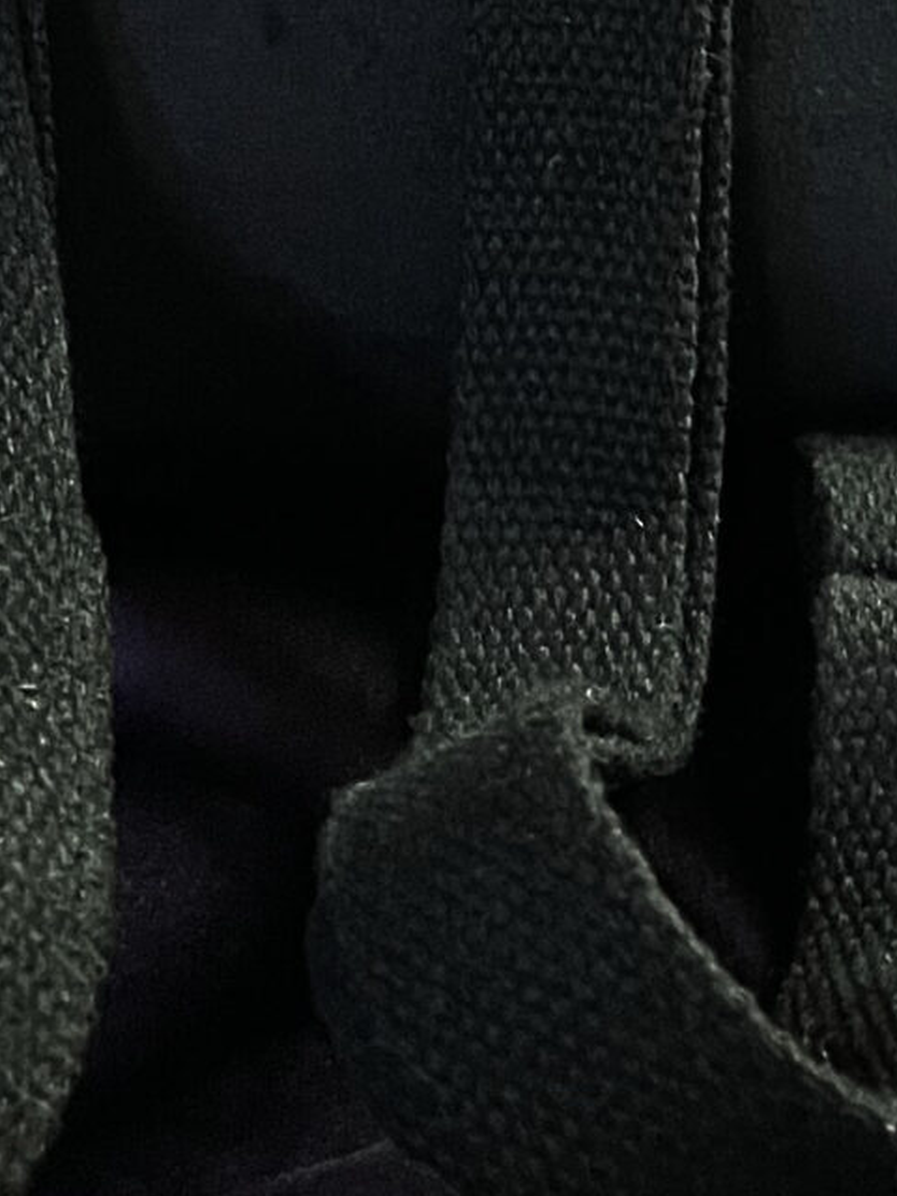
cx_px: 250
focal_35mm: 104
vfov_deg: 17.1
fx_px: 3593
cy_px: -598
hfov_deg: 14.2
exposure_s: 1/22
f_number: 1.6
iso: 1000
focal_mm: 5.1
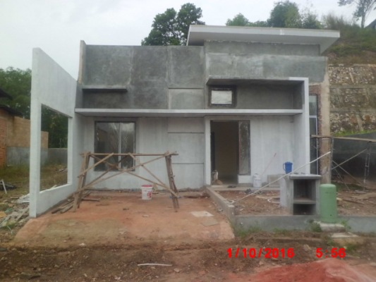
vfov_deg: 45.5
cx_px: 188
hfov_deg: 58.3
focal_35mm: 31
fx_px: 337
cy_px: 141
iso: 100
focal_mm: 5.5
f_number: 8.2
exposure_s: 1/100
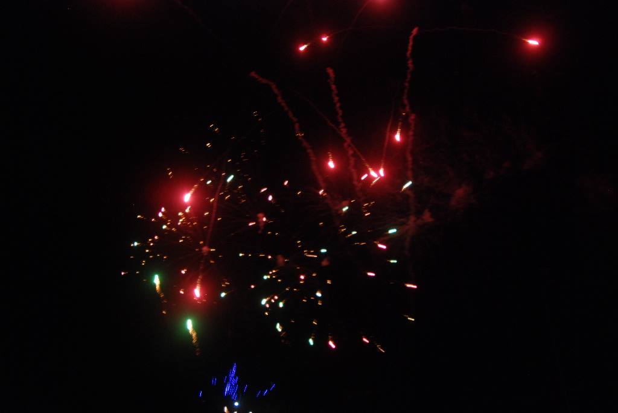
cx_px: 309
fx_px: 619
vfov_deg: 37.0
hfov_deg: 53.1
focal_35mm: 36
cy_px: 206
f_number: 3.5
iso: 1000
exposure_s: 1/20
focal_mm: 24
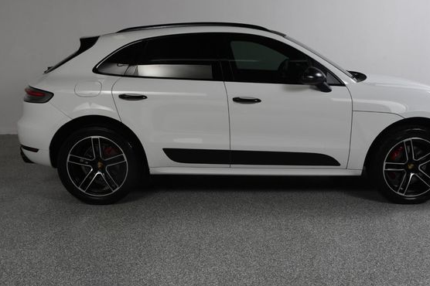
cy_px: 127
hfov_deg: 50.5
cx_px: 247
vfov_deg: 35.0
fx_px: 454
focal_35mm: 38
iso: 100
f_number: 13
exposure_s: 1/160
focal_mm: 22
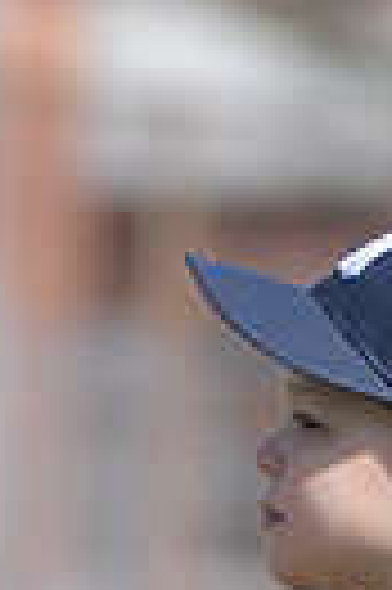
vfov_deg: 1.6
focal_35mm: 1329
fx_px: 21763
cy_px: 1121
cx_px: 331
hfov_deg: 1.0
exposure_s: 1/2000
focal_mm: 200
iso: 400
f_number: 4
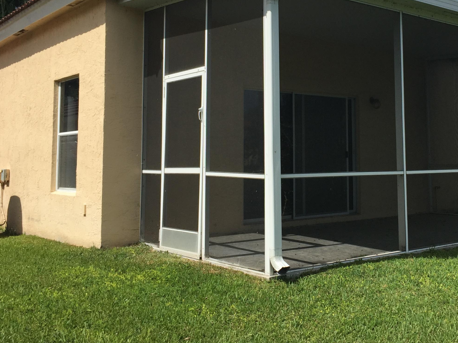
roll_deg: -0.2
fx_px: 582
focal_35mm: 44
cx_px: 318
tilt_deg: +5.4
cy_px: 104
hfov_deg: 42.2
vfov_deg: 32.5
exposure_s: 1/3300
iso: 32
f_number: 2.2
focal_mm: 4.15
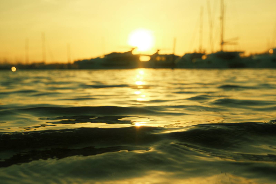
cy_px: 92
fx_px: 414
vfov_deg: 25.1
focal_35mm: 54
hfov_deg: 36.9
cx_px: 138
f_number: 5.6
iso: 640
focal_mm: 35.8
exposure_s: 1/3000
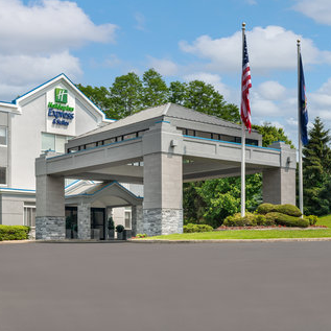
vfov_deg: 31.6
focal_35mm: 54
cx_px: 144
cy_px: 166
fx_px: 584
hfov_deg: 31.6
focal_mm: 42
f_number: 9
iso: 100
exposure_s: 1/60
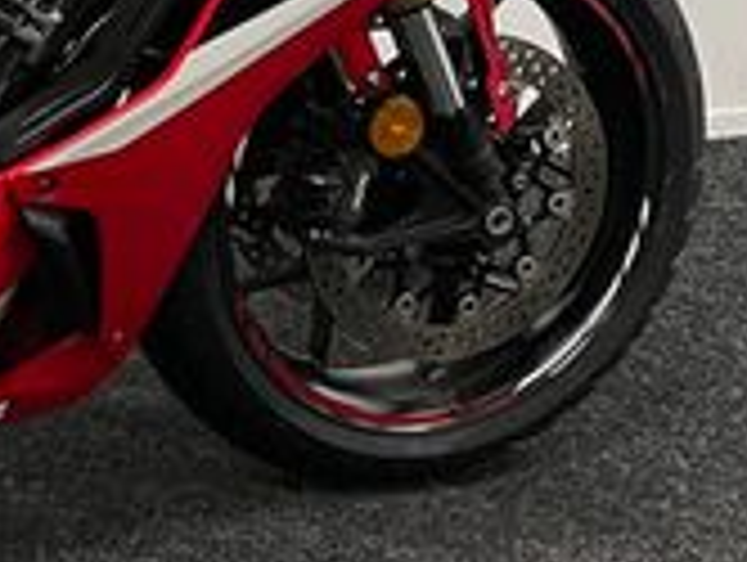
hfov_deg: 17.0
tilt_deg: -12.6
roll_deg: -0.4
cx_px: -486
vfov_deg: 14.3
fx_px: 2161
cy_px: -144
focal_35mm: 100
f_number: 1.6
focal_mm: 5.1
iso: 100
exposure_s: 1/50
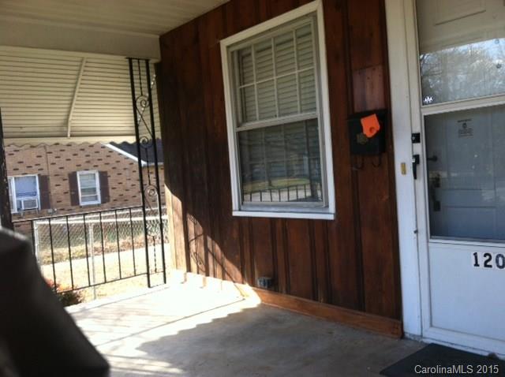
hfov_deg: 52.7
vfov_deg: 40.6
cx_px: 252
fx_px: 510
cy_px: 188
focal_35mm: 35
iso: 80
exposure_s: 1/140
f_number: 2.8
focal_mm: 3.85
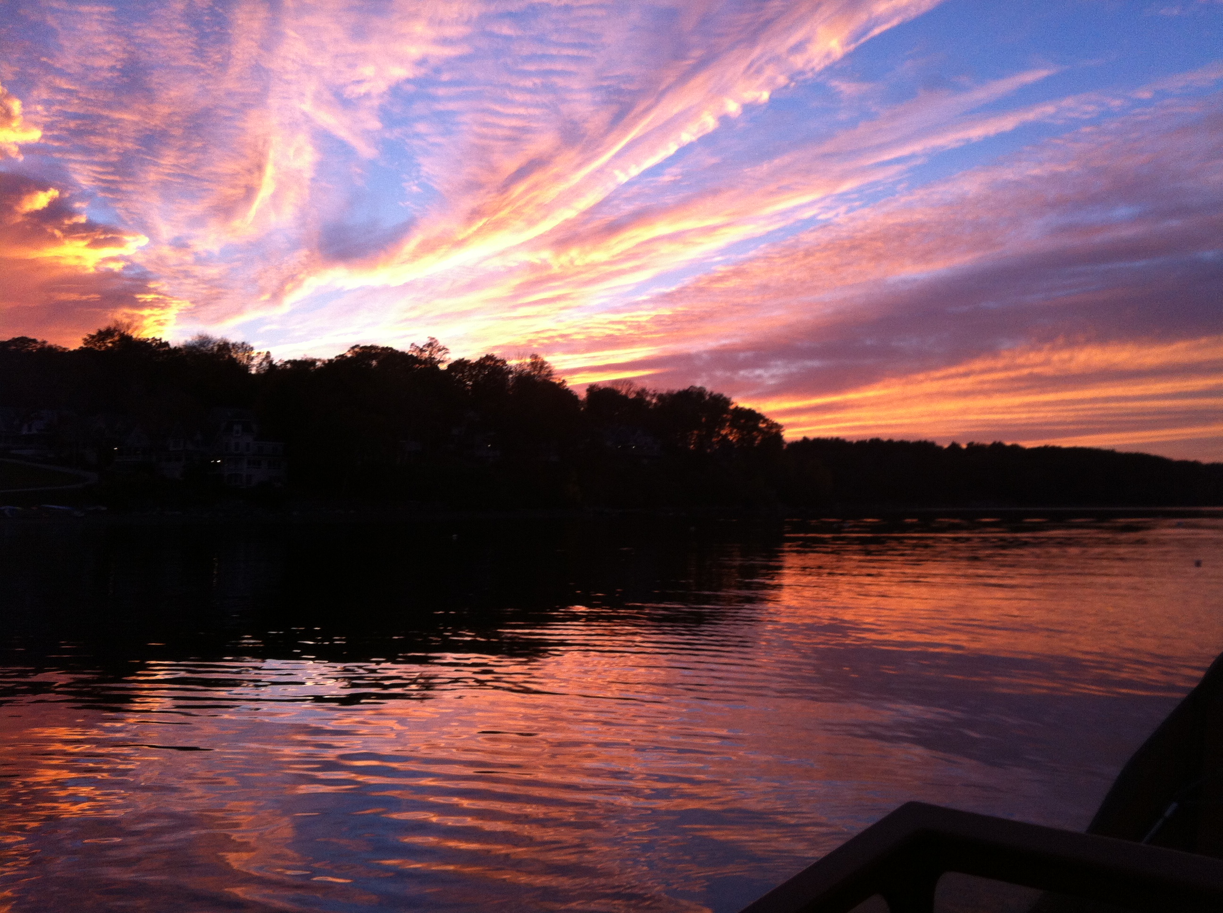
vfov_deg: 40.6
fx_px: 1235
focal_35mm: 35
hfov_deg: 52.7
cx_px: 612
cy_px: 456
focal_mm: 3.85
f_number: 2.8
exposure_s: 1/120
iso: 100
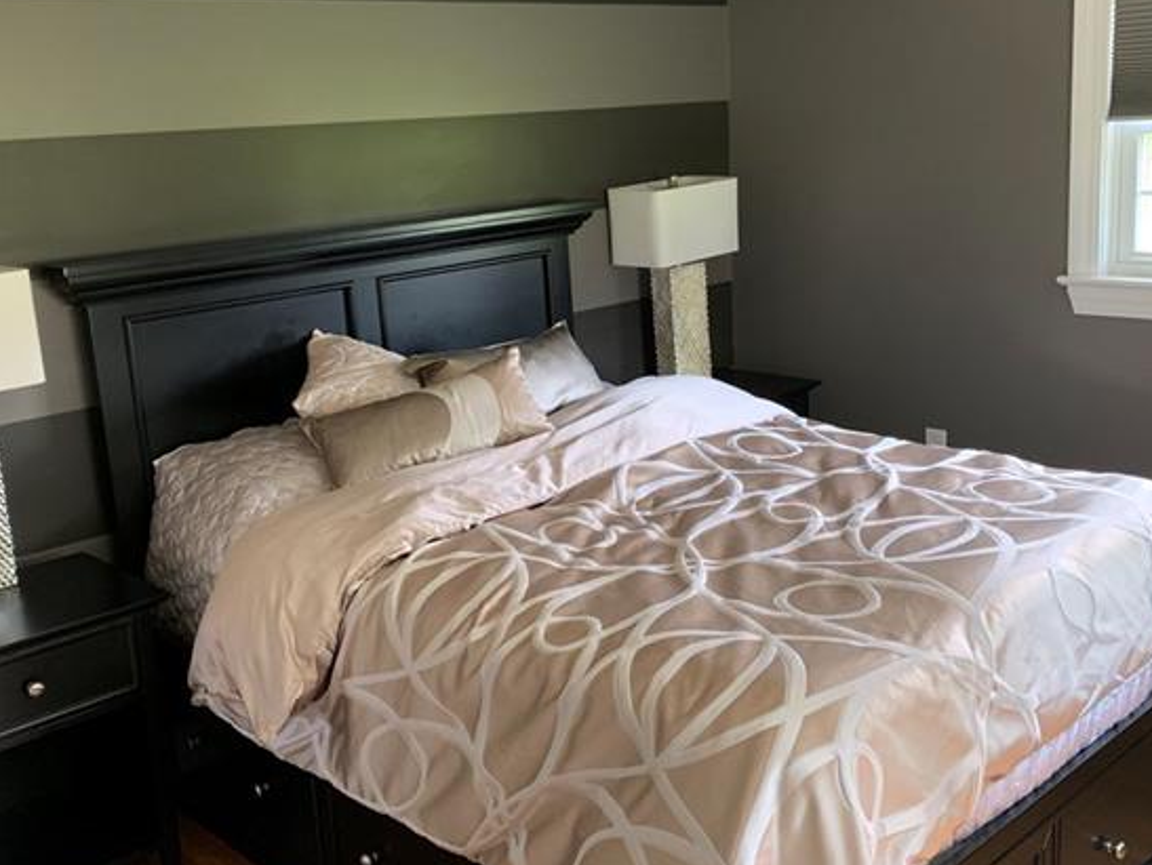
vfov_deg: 37.7
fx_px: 1265
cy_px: 404
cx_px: 535
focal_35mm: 38
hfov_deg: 48.9
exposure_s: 1/60
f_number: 1.8
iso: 320
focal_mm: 4.25
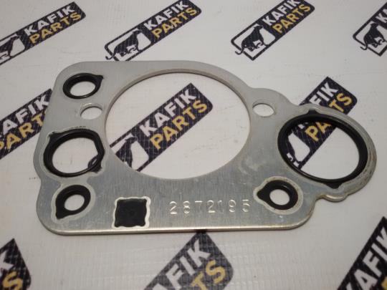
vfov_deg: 45.4
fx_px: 347
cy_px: 145
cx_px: 194
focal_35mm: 31
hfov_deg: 58.4
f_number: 2.4
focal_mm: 2.93
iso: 50
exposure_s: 1/50
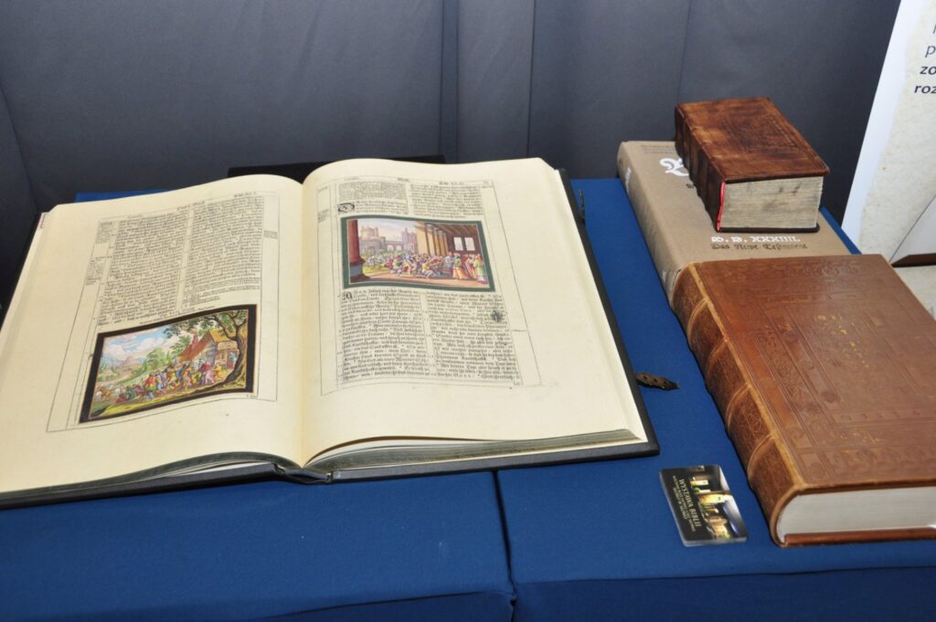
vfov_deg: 36.8
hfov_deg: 53.2
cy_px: 311
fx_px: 935
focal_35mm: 36
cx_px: 468
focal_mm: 24
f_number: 5.6
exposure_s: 1/60
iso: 640
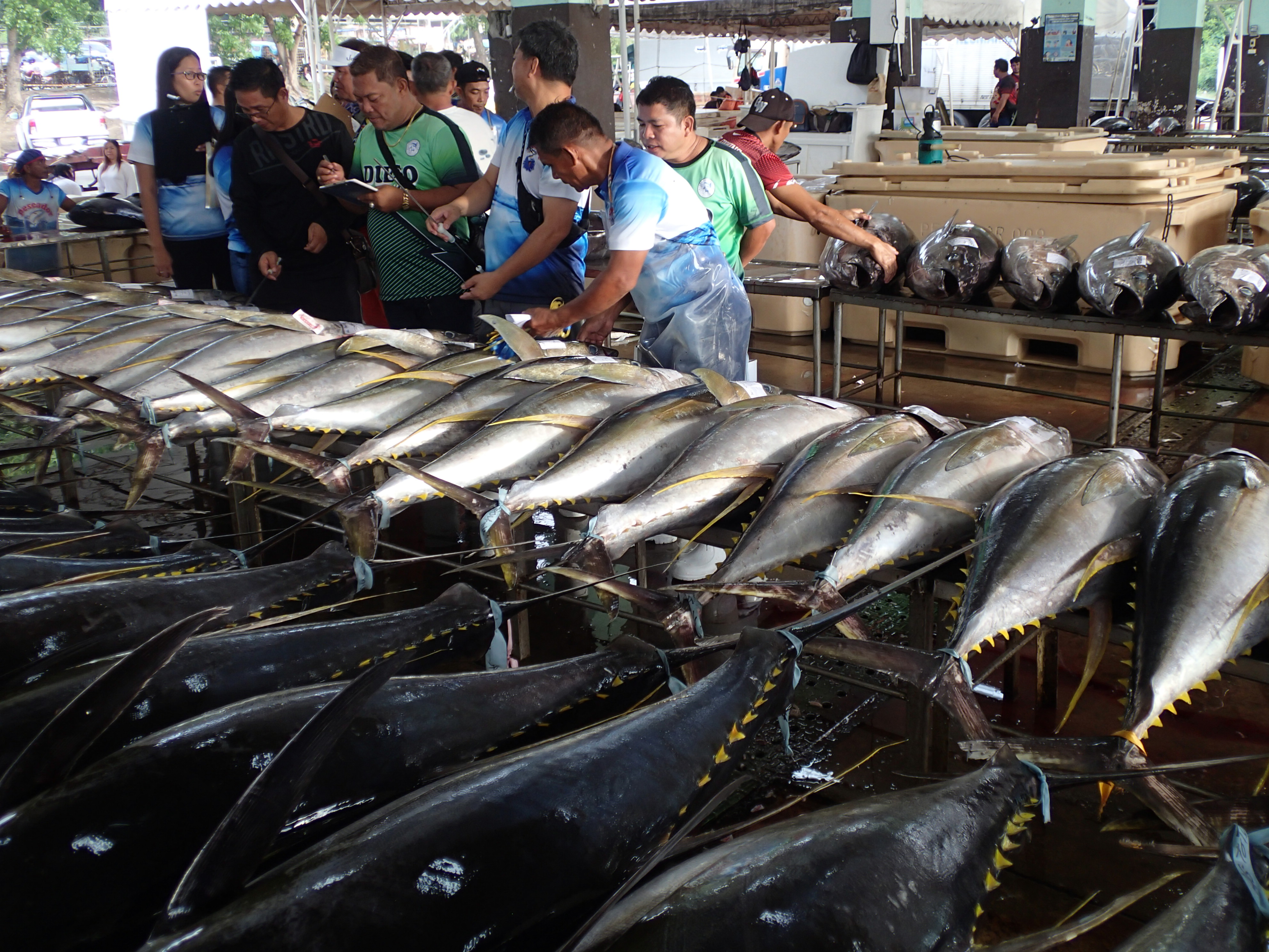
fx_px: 1173
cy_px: 476
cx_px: 634
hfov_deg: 56.8
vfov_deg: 44.2
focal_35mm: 32
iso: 100
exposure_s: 1/60
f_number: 2.4
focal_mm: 5.87
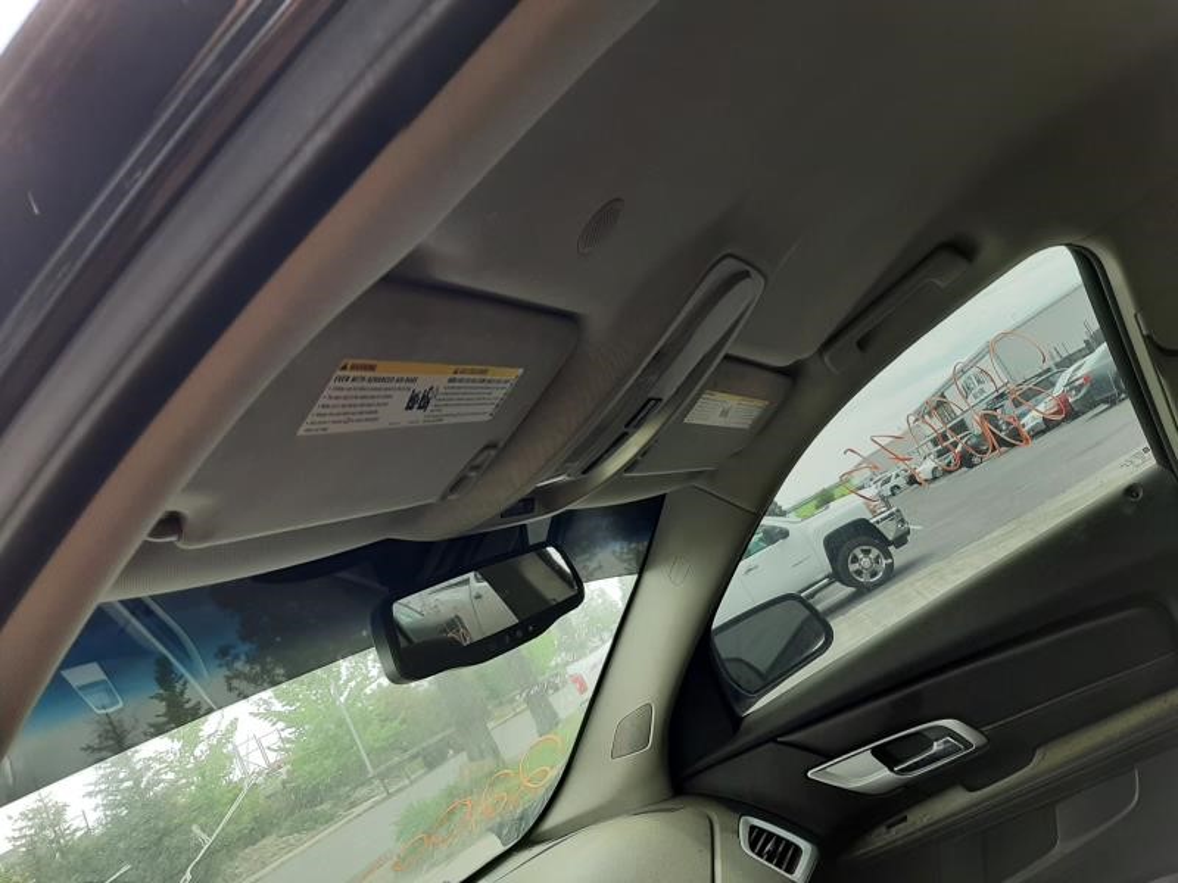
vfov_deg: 53.1
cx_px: 589
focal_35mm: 26
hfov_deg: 67.3
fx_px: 885
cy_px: 442
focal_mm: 3.93
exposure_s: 1/203
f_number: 1.7
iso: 40
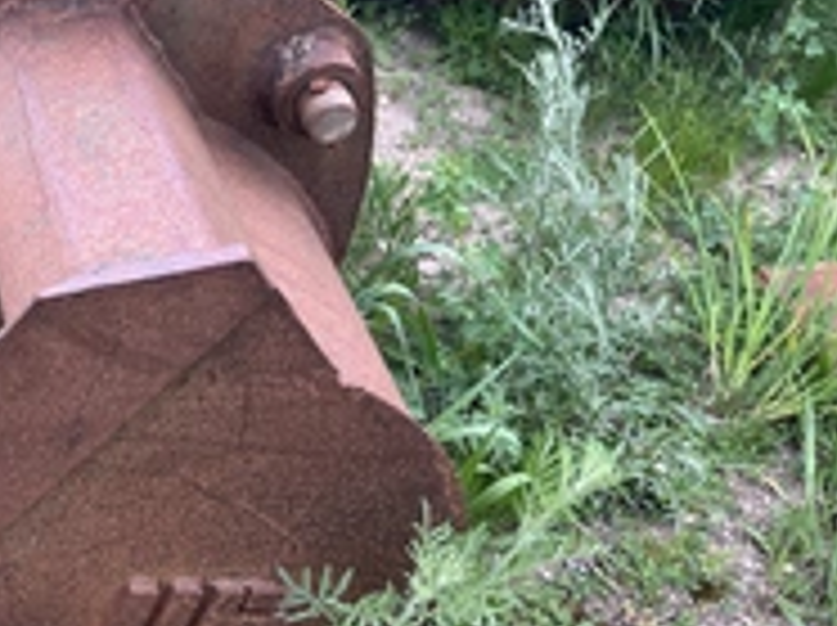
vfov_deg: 26.0
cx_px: -22
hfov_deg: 31.5
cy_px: 360
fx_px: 1352
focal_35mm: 56
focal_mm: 5.1
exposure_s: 1/133
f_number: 1.6
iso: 32
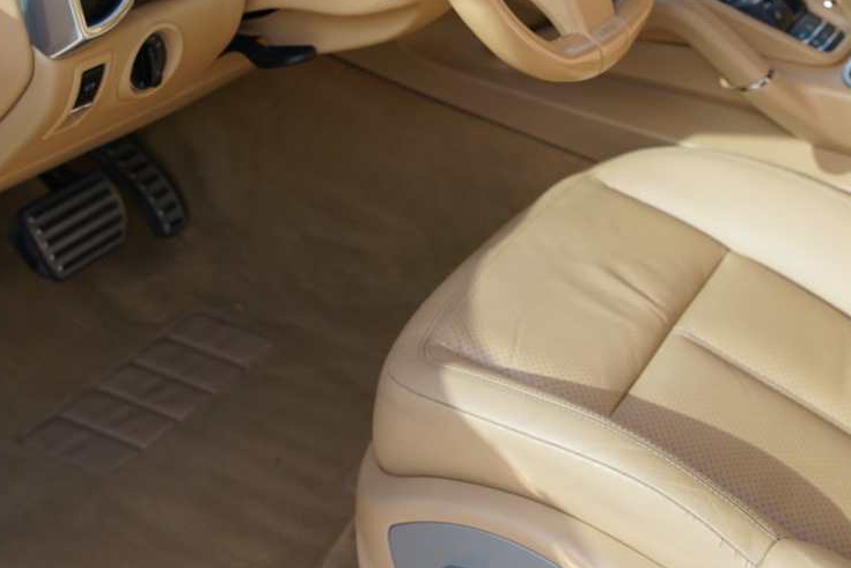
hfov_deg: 30.3
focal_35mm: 66
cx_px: 555
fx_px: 1561
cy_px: 46
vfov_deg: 20.2
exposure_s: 1/200
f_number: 4.5
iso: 100
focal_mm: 30
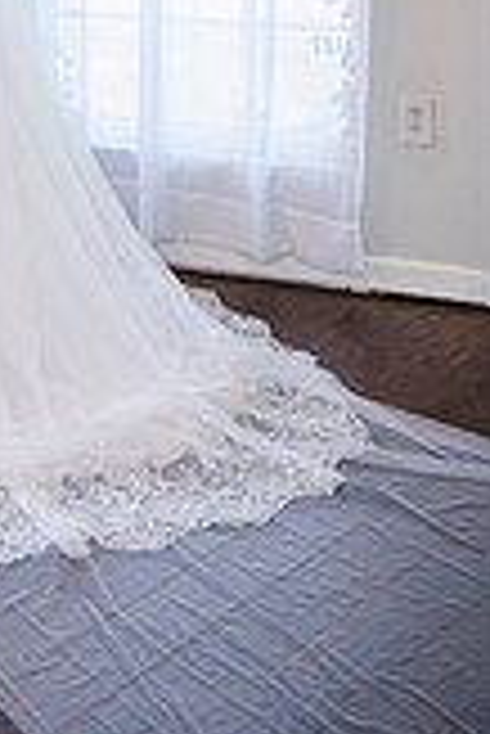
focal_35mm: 94
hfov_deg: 13.9
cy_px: -239
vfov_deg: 19.8
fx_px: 1915
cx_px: -175
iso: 640
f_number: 3.5
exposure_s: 1/125
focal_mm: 34
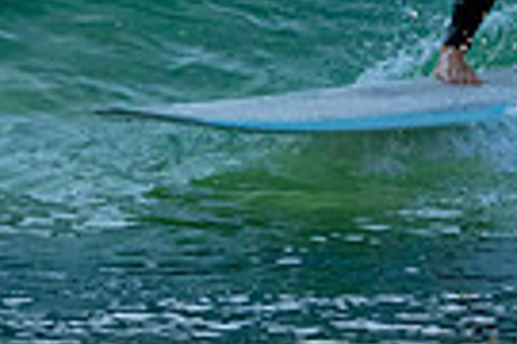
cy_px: -214
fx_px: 21066
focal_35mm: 1467
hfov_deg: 1.4
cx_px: 544
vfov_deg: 0.9
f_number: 5.6
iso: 400
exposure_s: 1/1250
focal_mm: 200
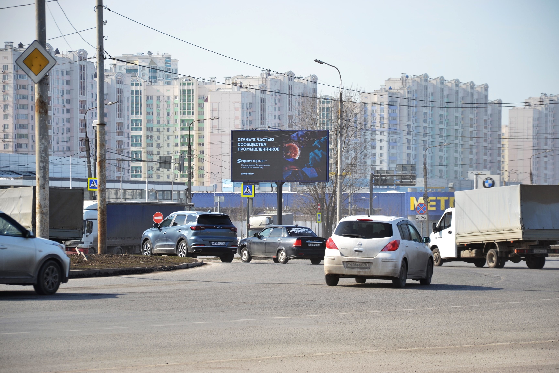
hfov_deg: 13.0
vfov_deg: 8.7
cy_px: 186
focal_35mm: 158
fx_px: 2445
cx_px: 280
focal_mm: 105
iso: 100
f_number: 5.6
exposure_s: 1/250
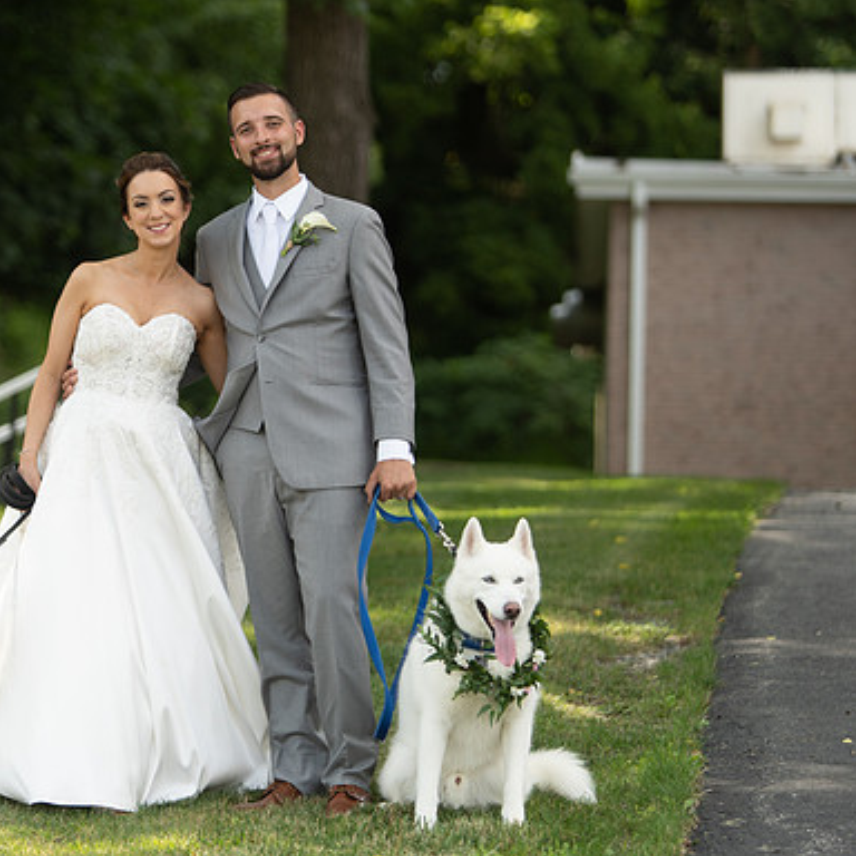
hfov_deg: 9.5
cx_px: 249
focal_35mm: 183
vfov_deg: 9.6
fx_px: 5120
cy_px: 438
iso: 125
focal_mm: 130
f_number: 2.8
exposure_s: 1/500
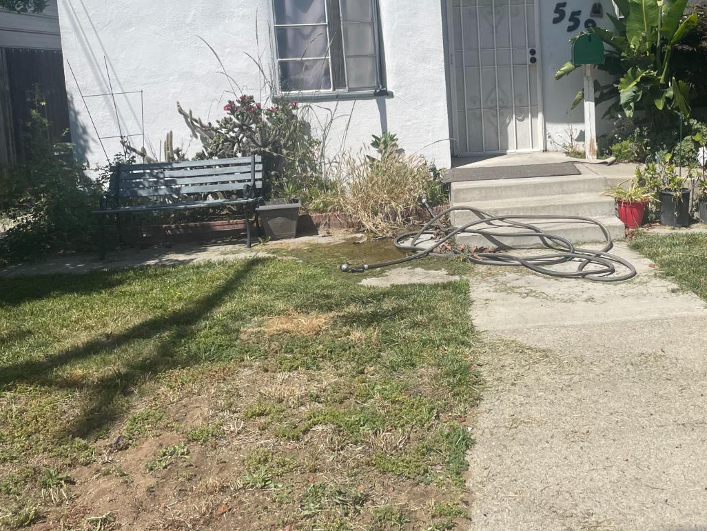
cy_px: 154
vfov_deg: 37.1
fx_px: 776
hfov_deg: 47.8
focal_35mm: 38
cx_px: 493
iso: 32
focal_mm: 4.2
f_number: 1.6
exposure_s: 1/5291
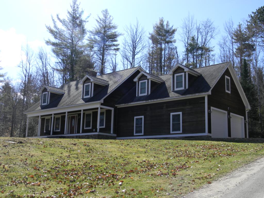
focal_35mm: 41
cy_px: 99
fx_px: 313
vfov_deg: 35.1
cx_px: 132
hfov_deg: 45.8
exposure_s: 1/532
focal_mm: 7.3
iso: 80
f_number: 3.8
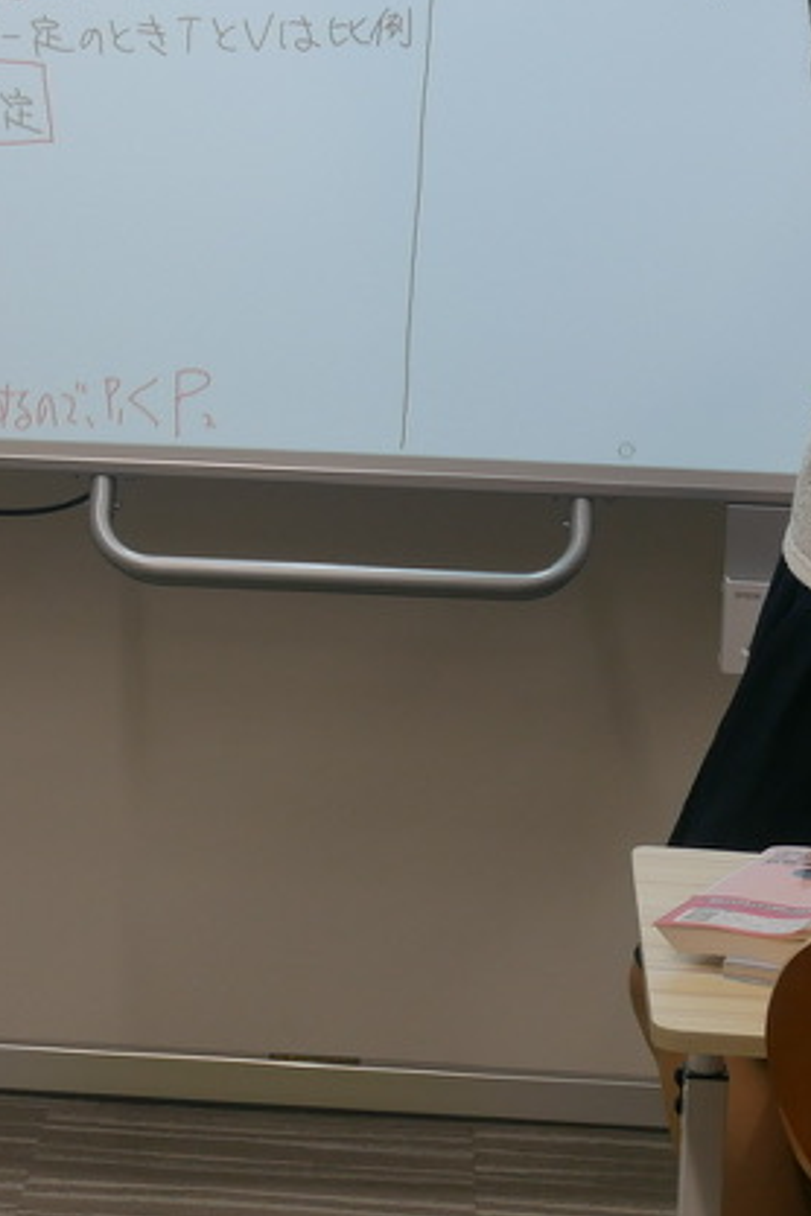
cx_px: 74
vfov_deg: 19.9
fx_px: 3446
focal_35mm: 102
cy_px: 362
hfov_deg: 13.3
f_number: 4.6
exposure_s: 1/125
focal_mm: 20
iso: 200
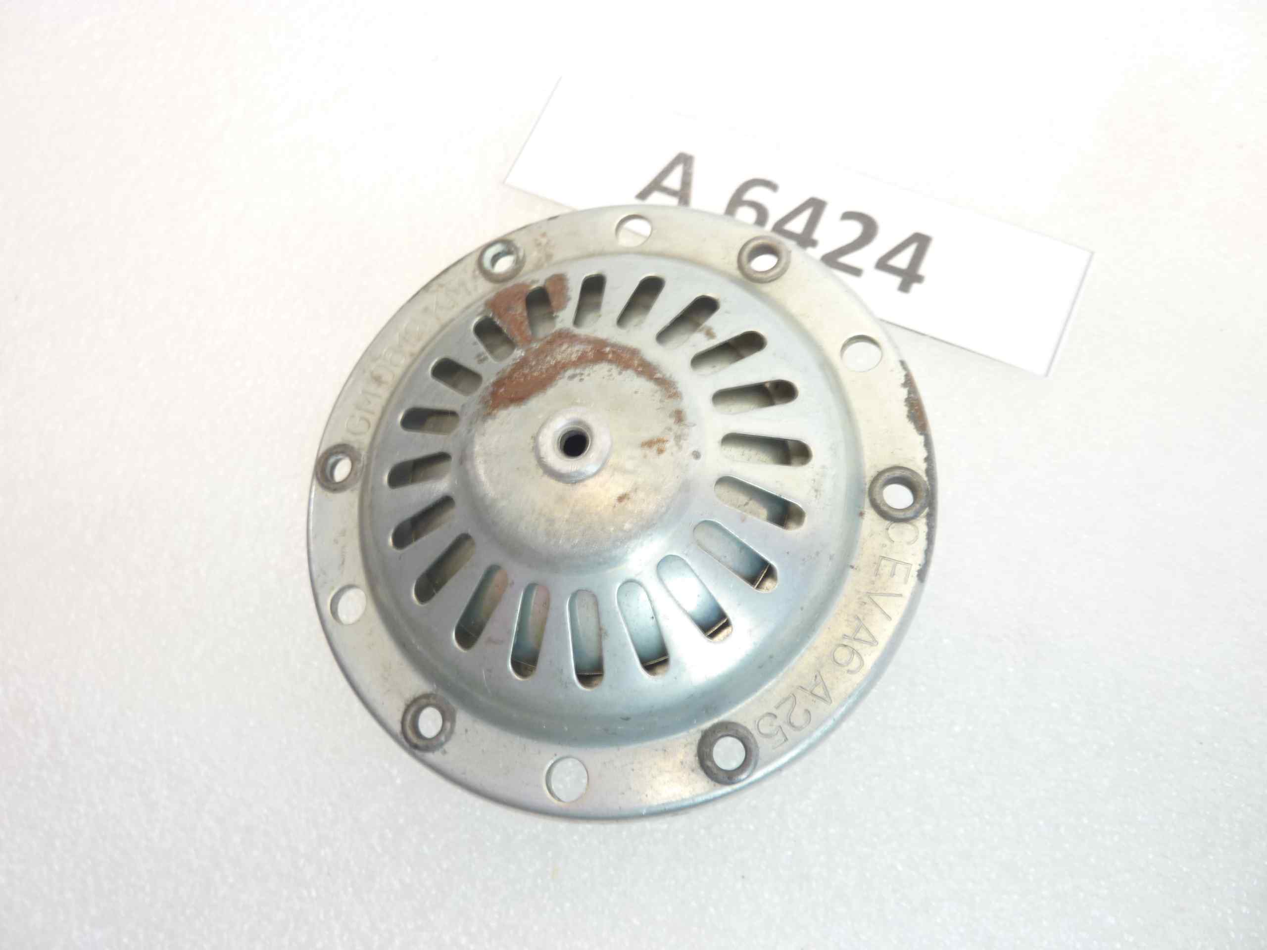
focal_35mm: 25
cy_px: 475
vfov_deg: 54.9
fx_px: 915
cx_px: 634
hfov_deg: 69.4
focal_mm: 4.1
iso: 80
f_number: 3.3
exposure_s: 1/10
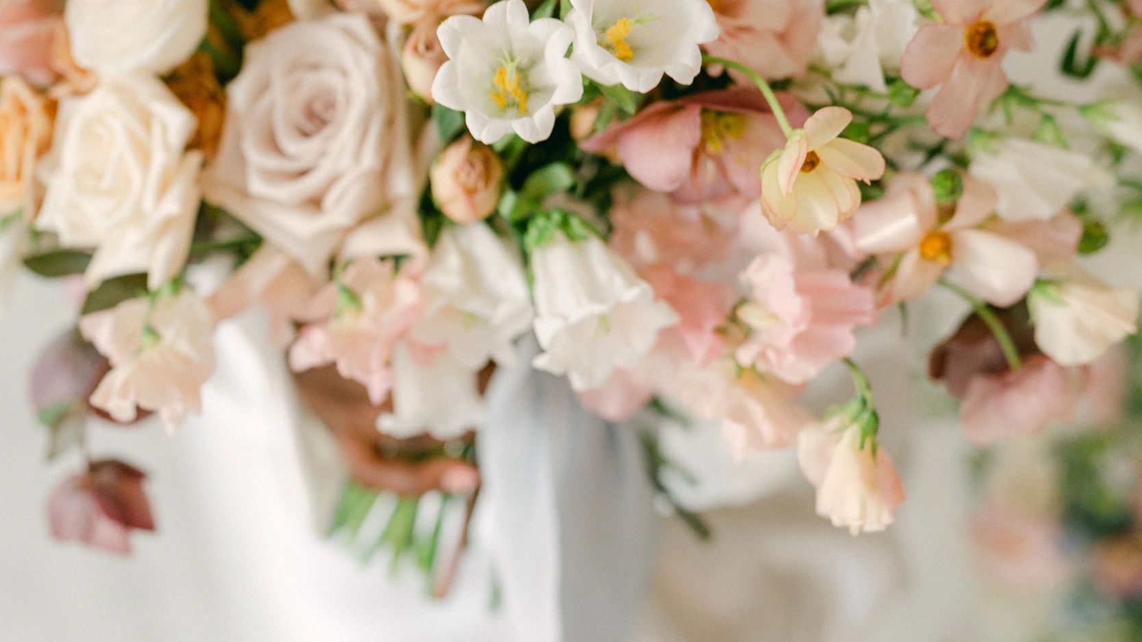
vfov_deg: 21.5
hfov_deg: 37.2
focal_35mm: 56
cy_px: 304
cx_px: 572
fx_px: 1696
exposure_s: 1/160
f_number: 2.2
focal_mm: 35
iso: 640
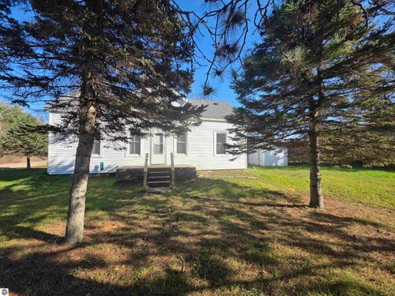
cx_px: 198
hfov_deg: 106.2
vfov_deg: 89.9
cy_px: 148
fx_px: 148
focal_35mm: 13
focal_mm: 2.2
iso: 40
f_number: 1.9
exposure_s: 1/1321
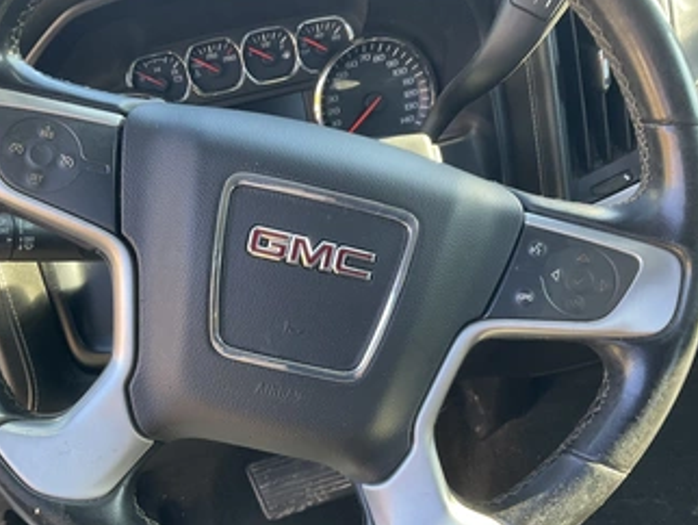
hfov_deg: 51.2
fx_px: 726
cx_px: 301
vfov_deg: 39.7
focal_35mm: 36
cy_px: 280
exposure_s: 1/91
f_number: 1.8
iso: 64
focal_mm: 3
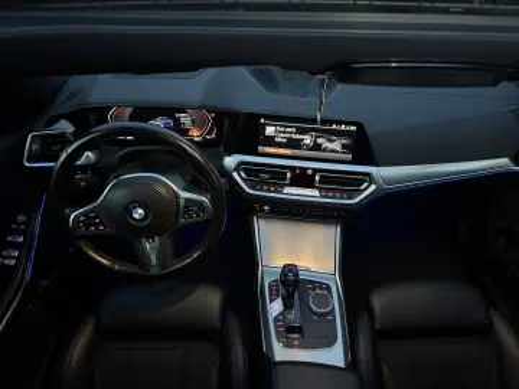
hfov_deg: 71.6
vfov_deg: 56.8
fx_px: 360
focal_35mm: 24
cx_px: 260
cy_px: 194
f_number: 1.78
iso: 1250
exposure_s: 1/27
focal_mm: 6.76
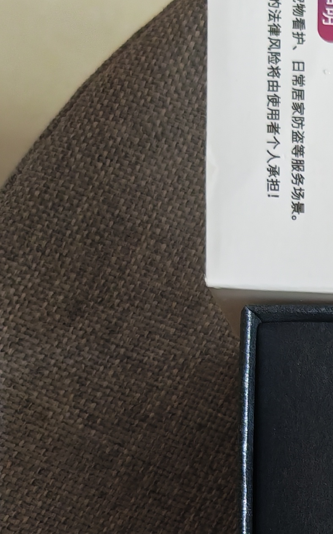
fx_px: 1351
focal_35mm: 93
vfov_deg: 21.1
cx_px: 642
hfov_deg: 12.5
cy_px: 608
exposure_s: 1/50
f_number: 1.9
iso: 640
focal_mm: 6.12
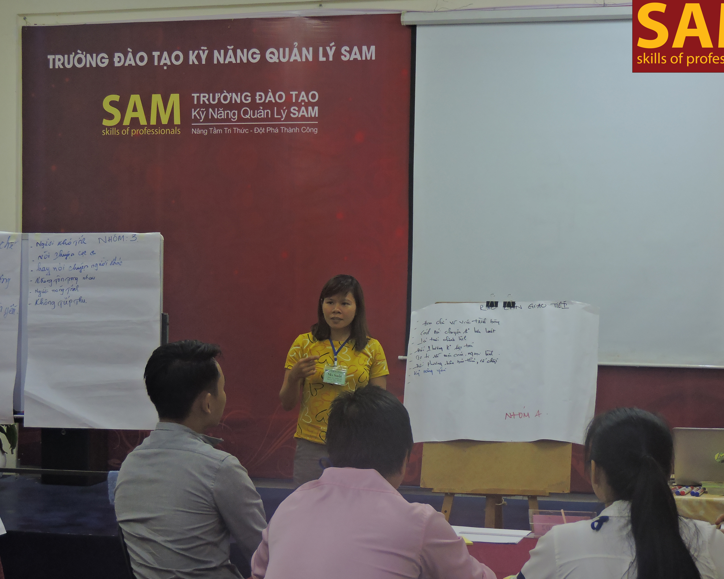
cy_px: 290
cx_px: 381
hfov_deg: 25.7
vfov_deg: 20.7
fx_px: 1586
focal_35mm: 74
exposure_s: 1/40
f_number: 3.9
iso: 400
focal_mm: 12.5
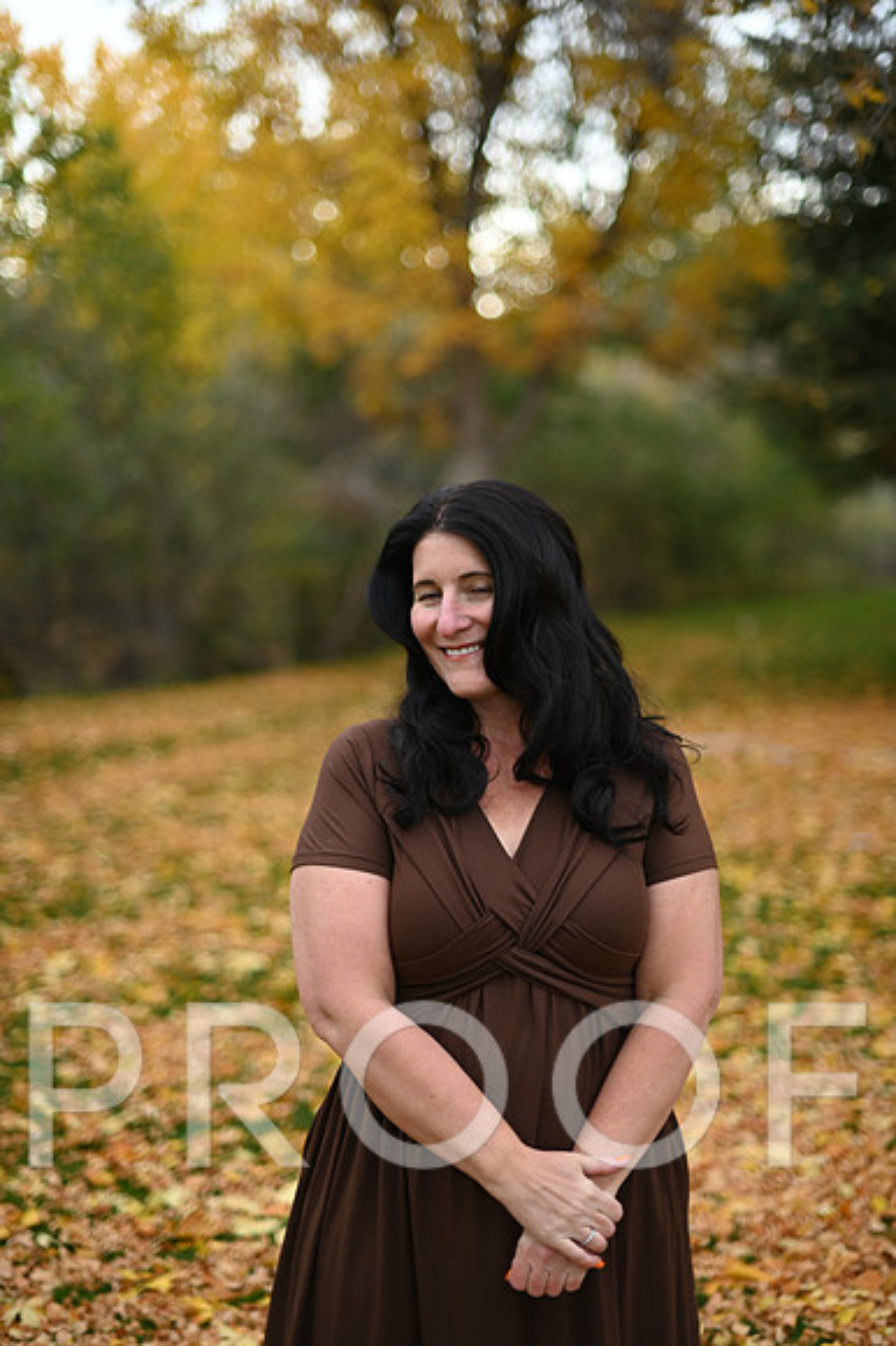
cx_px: 448
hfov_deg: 27.0
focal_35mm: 50
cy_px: 673
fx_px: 1869
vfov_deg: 39.6
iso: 100
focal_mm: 50
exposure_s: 1/500
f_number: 1.8
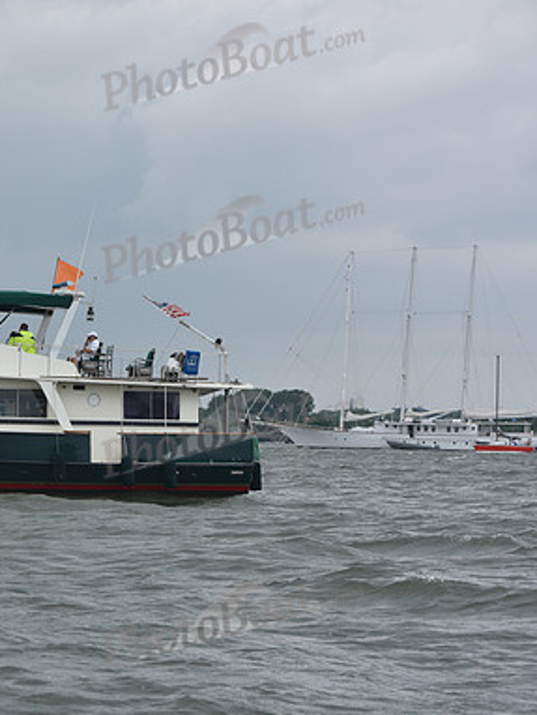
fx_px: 2562
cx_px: 6
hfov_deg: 11.8
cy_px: 358
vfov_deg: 15.9
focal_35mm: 124
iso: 250
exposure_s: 1/500
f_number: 8
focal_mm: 85
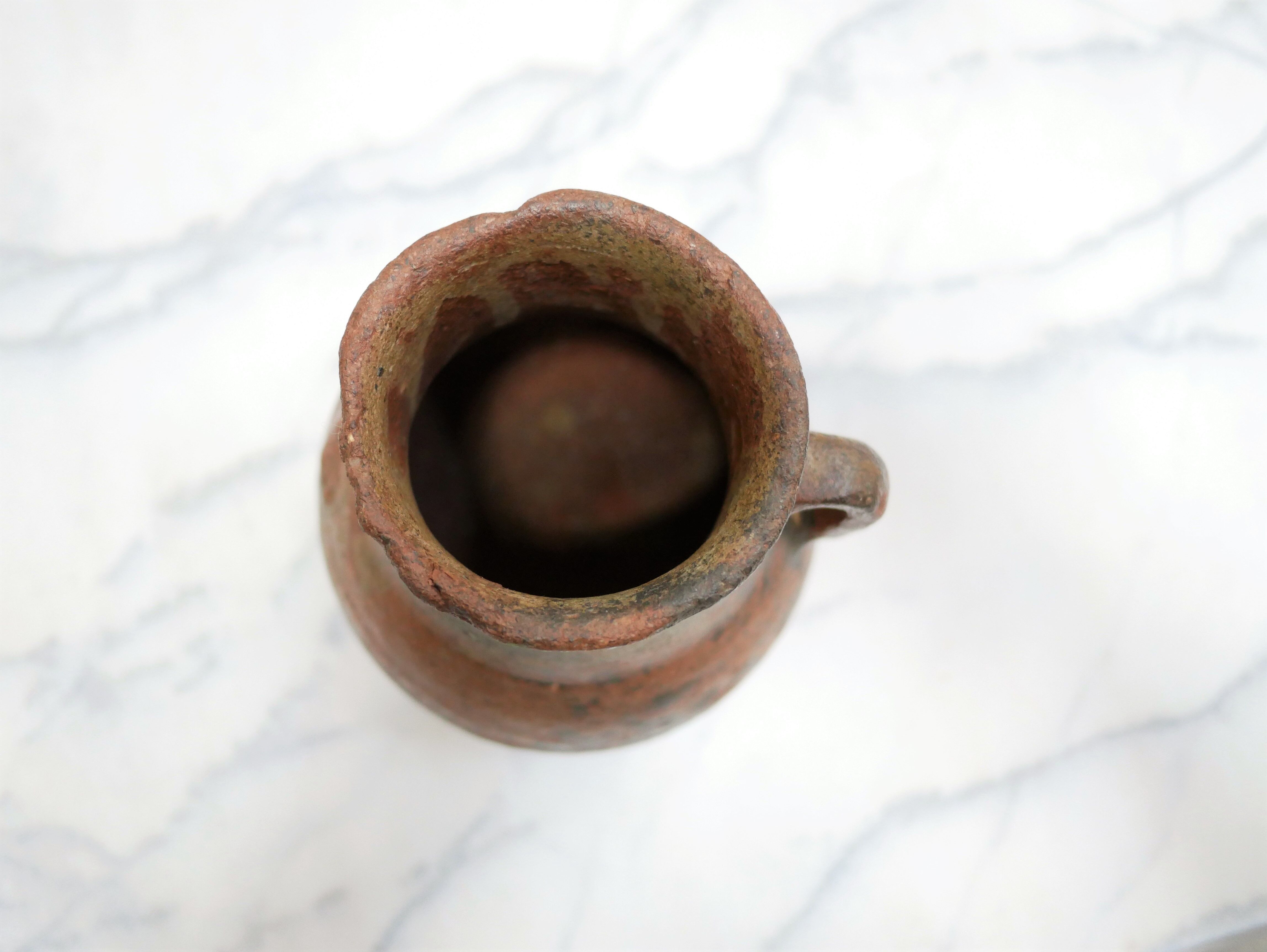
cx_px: 634
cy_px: 476
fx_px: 1465
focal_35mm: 40
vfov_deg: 36.0
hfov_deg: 46.8
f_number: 1.7
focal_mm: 20
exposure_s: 1/60
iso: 1600
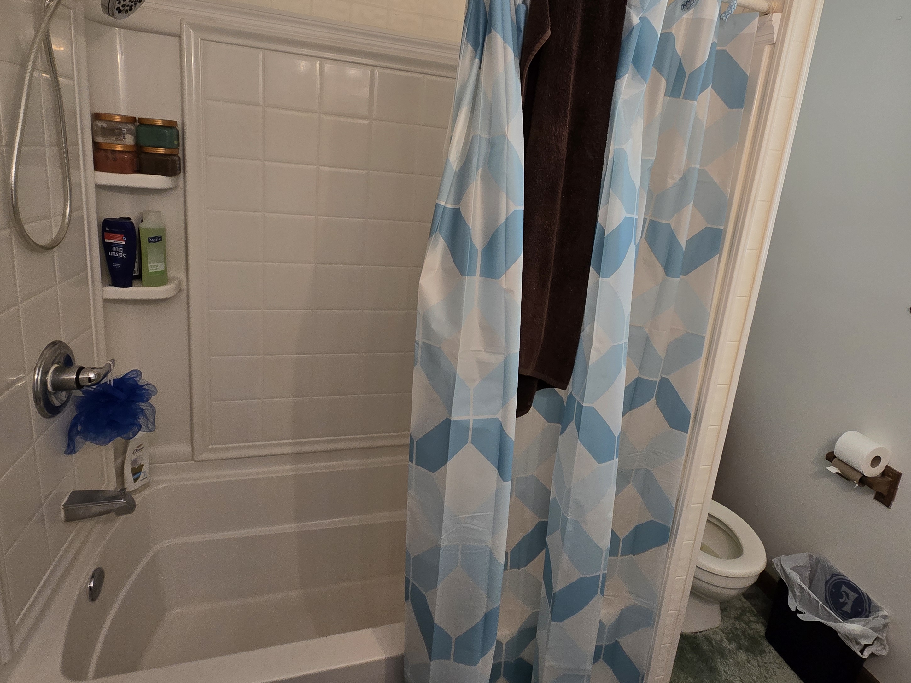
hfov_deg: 87.6
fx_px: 474
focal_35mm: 18
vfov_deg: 70.9
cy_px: 275
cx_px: 484
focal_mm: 2.2
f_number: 2.2
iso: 200
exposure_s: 1/60
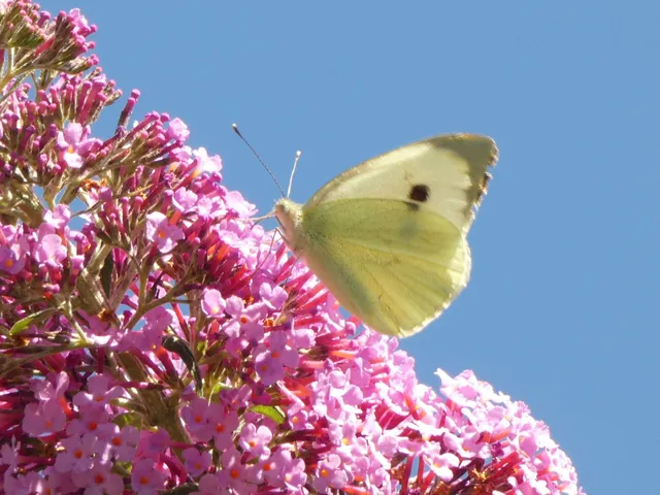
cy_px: 248
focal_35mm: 400
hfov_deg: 5.0
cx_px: 330
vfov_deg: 3.7
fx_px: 7627
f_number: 5.6
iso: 100
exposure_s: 1/80
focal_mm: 71.7
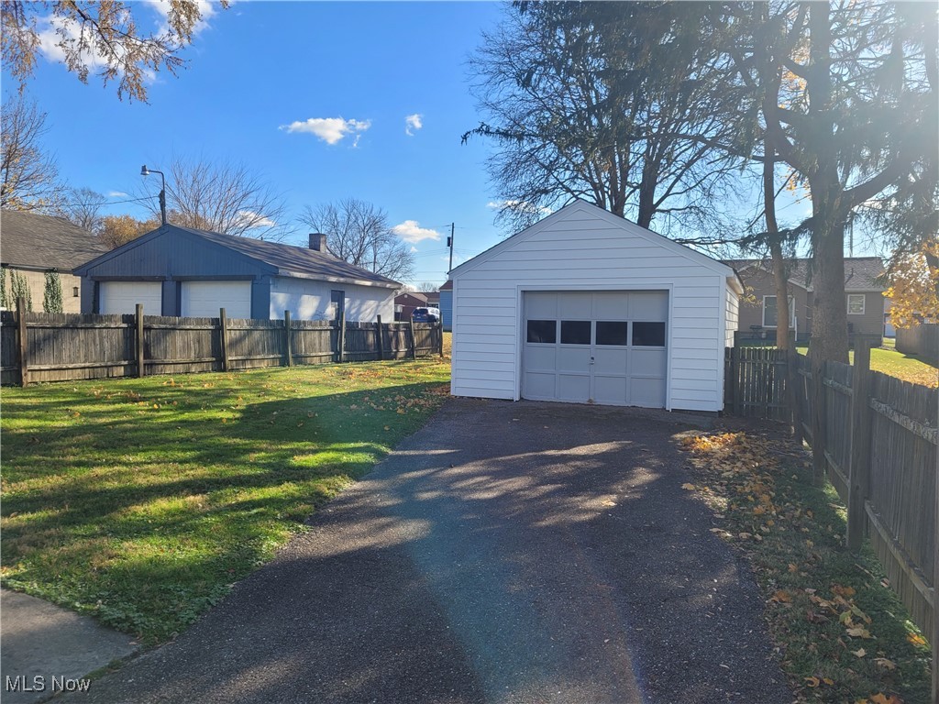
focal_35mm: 26
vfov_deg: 53.1
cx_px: 470
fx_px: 705
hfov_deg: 67.3
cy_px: 352
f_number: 1.8
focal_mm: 5.4
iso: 40
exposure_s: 1/1369
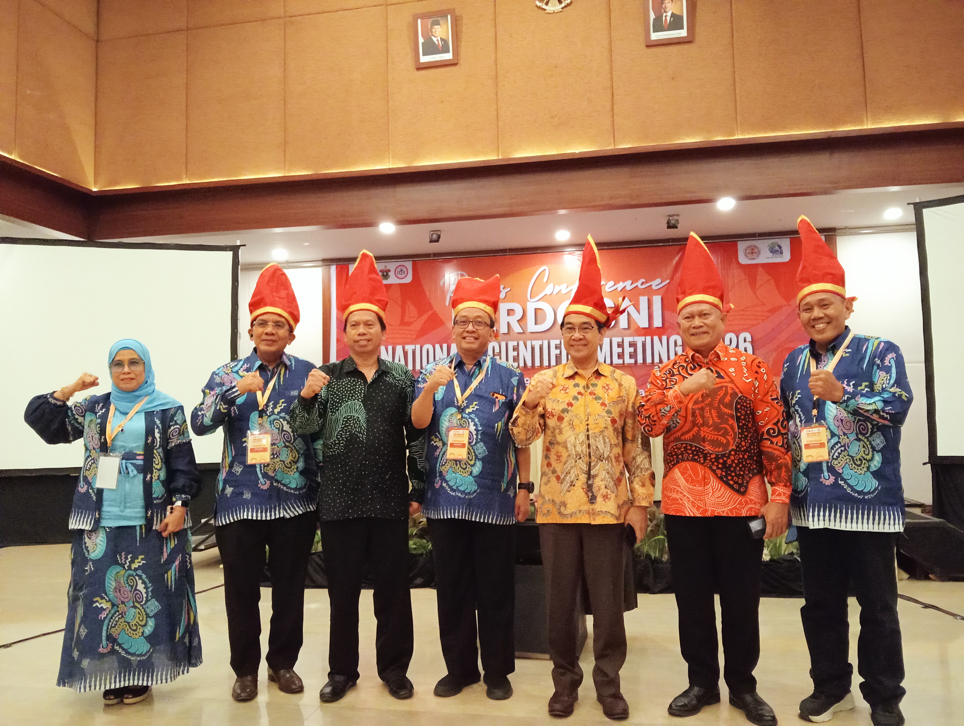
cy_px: 363
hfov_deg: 63.4
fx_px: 781
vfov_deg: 49.9
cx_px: 482
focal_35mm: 28
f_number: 1.8
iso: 4800
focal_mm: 3.98
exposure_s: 1/100
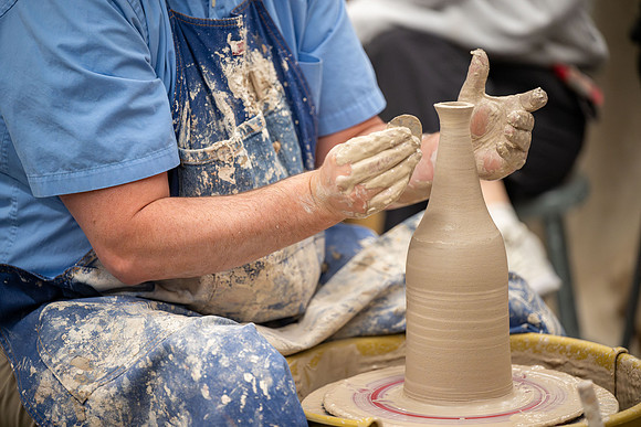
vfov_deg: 7.6
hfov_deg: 11.4
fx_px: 3206
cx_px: 320
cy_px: 214
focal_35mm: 180
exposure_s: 1/640
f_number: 2.8
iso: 3200
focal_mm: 180
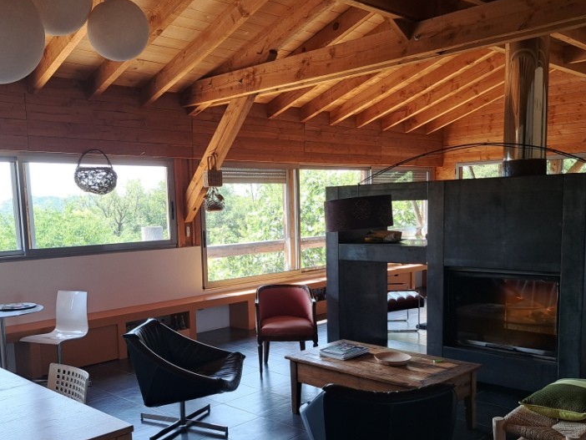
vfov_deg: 40.5
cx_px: 240
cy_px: 273
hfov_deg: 52.3
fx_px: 593
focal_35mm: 35
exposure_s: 1/100
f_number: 1.8
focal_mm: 5.23
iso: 50
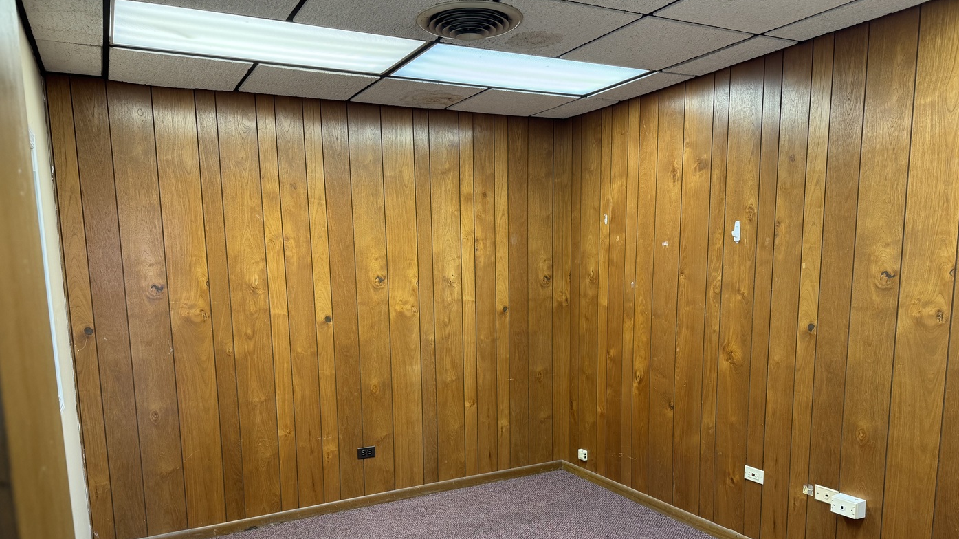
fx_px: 686
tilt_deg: -9.0
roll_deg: +1.2
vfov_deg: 42.2
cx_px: 473
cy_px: 368
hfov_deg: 69.9
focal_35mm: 27
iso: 160
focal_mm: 6.76
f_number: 1.78
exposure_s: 1/60
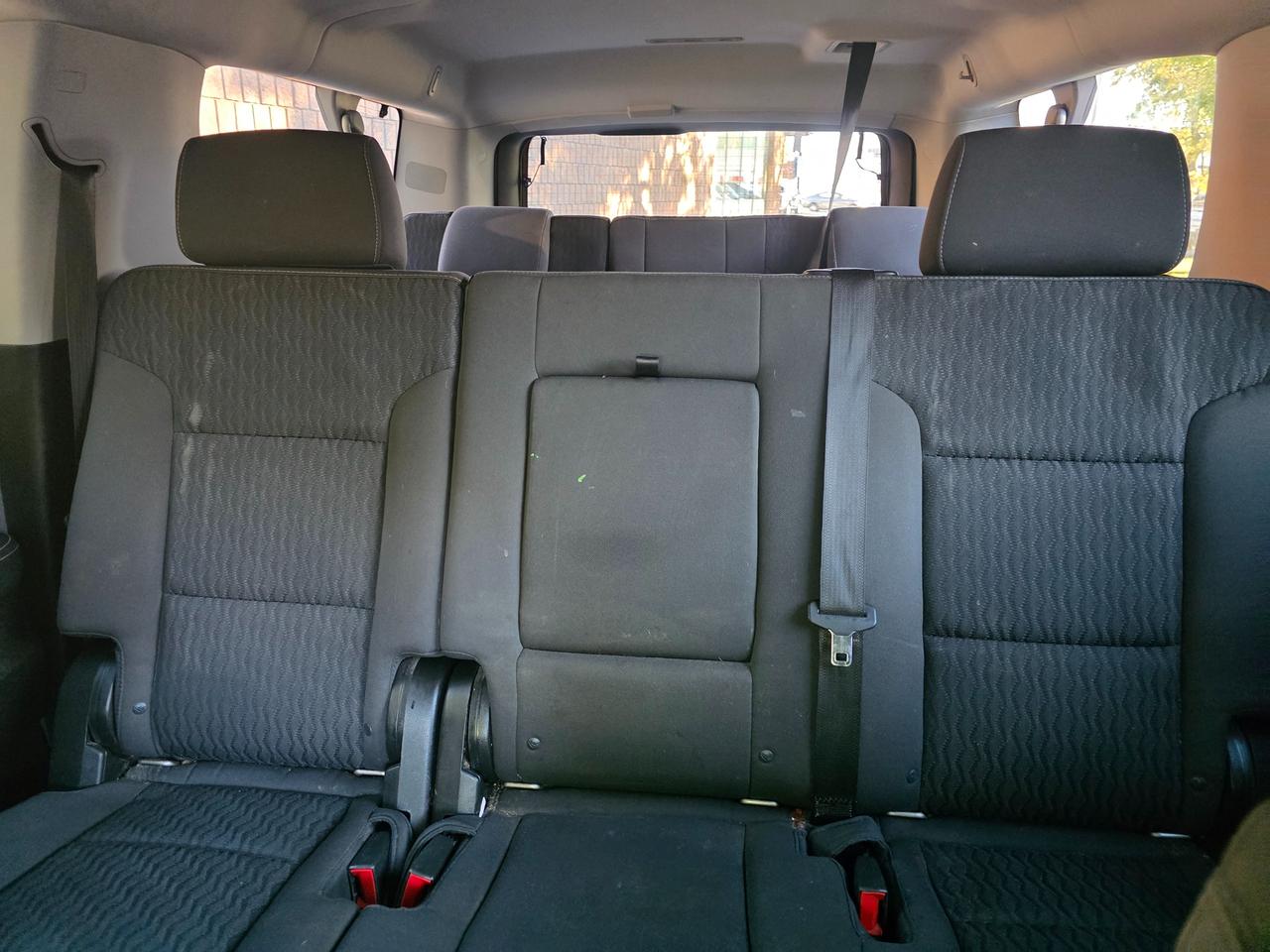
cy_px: 476
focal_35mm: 23
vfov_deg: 58.9
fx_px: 844
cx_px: 635
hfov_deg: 73.9
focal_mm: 6.3
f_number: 1.7
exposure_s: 1/100
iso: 2000
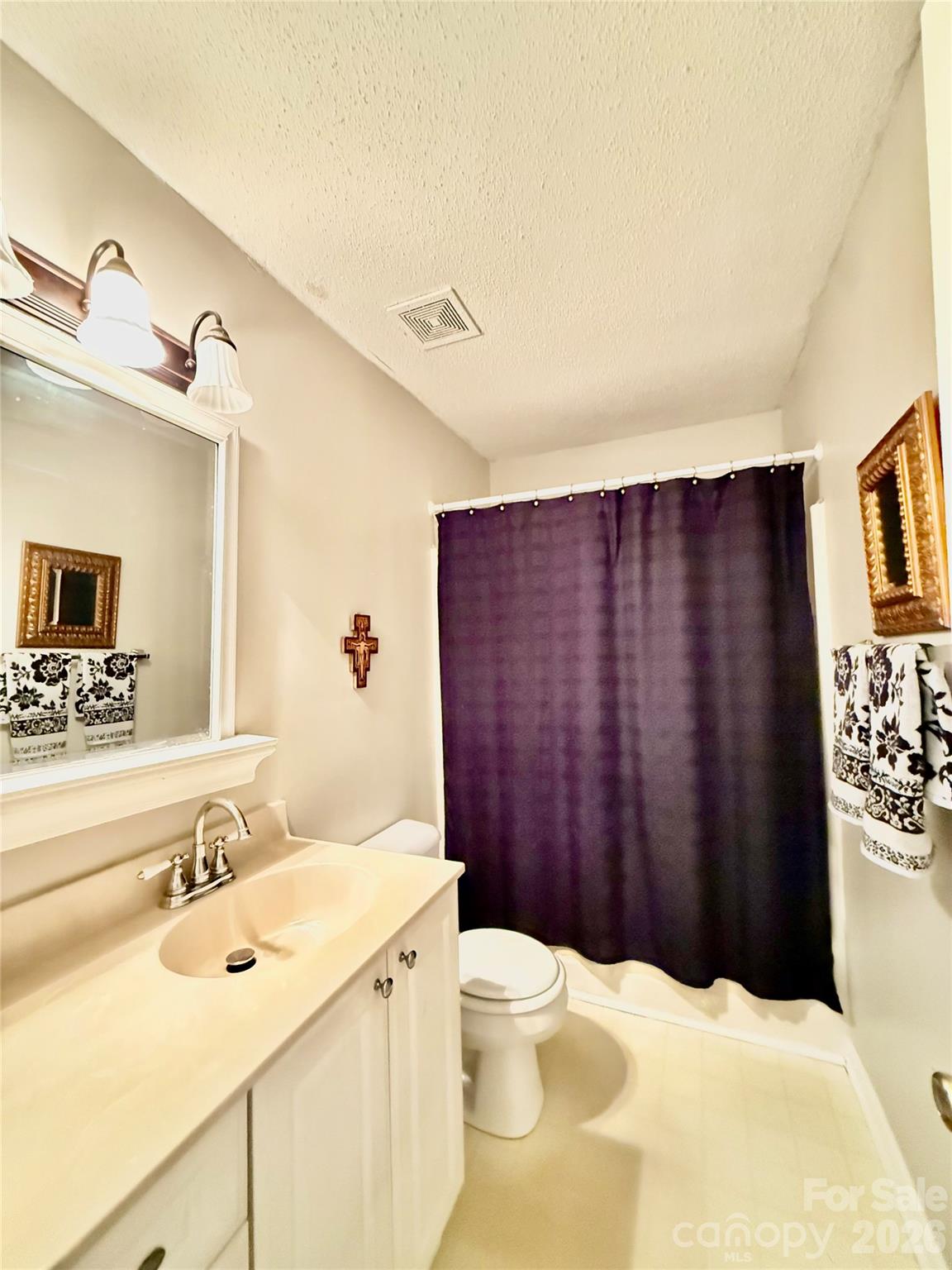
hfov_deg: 85.7
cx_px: 476
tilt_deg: +2.7
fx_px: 513
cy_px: 635
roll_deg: +1.0
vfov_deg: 102.1
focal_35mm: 14
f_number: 2.2
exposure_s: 1/24
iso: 2500
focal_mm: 2.22
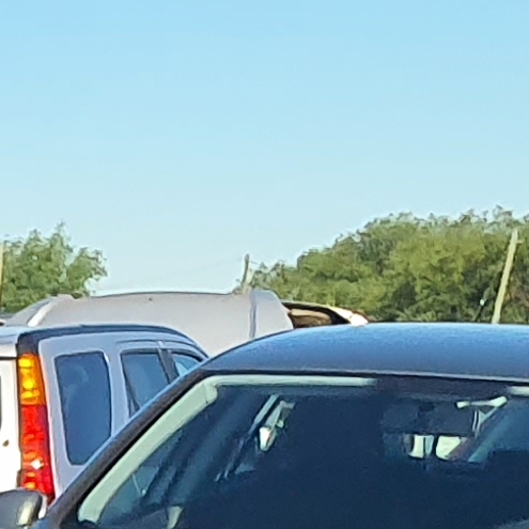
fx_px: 3441
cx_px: -1589
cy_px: 1538
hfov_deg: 6.8
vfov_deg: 7.7
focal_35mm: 199
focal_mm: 3.58
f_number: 1.9
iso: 40
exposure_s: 1/1360
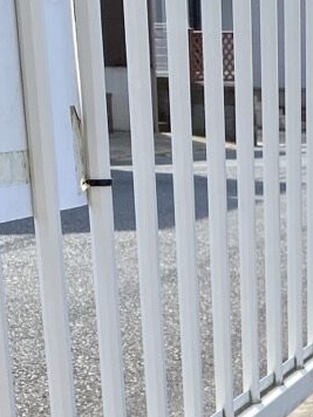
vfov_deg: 14.7
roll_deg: -0.8
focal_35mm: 117
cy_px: 752
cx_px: 373
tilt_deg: -25.4
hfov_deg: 12.4
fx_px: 1411
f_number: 1.8
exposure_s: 1/1124
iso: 32
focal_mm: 4.25
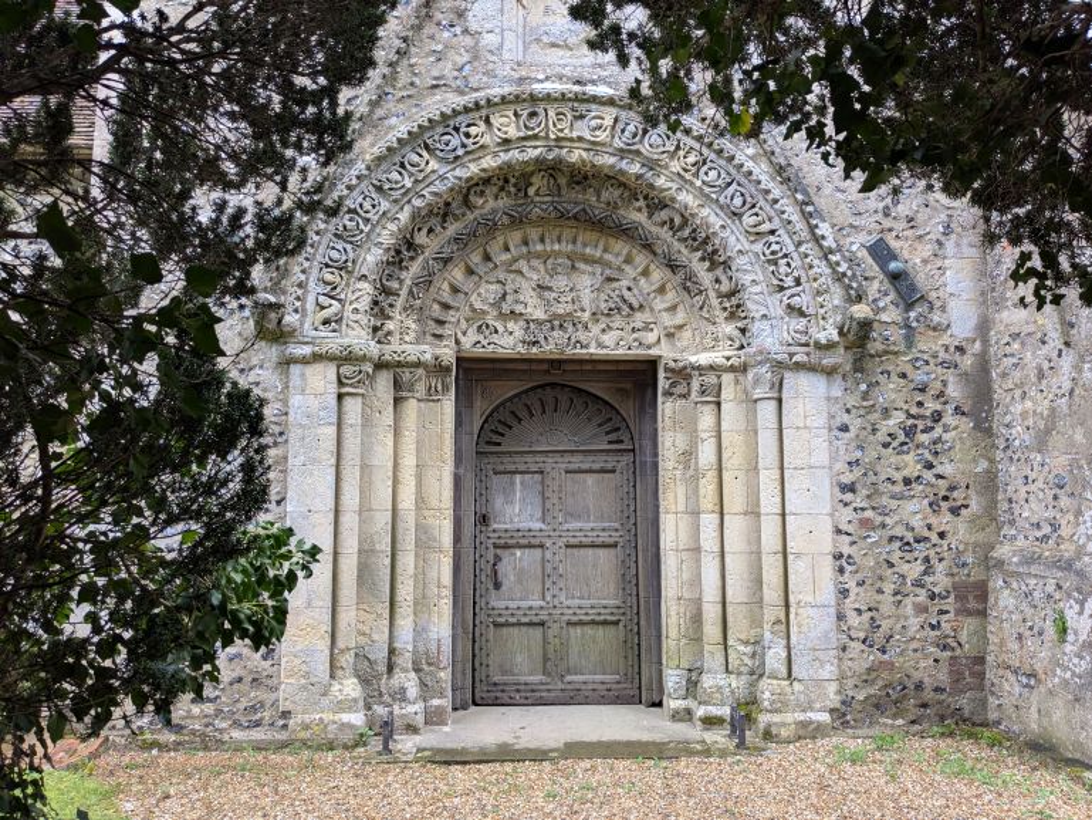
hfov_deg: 65.3
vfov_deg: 51.4
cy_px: 410
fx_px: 852
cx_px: 546
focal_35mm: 27
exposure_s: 1/107
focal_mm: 4.38
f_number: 1.73
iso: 47
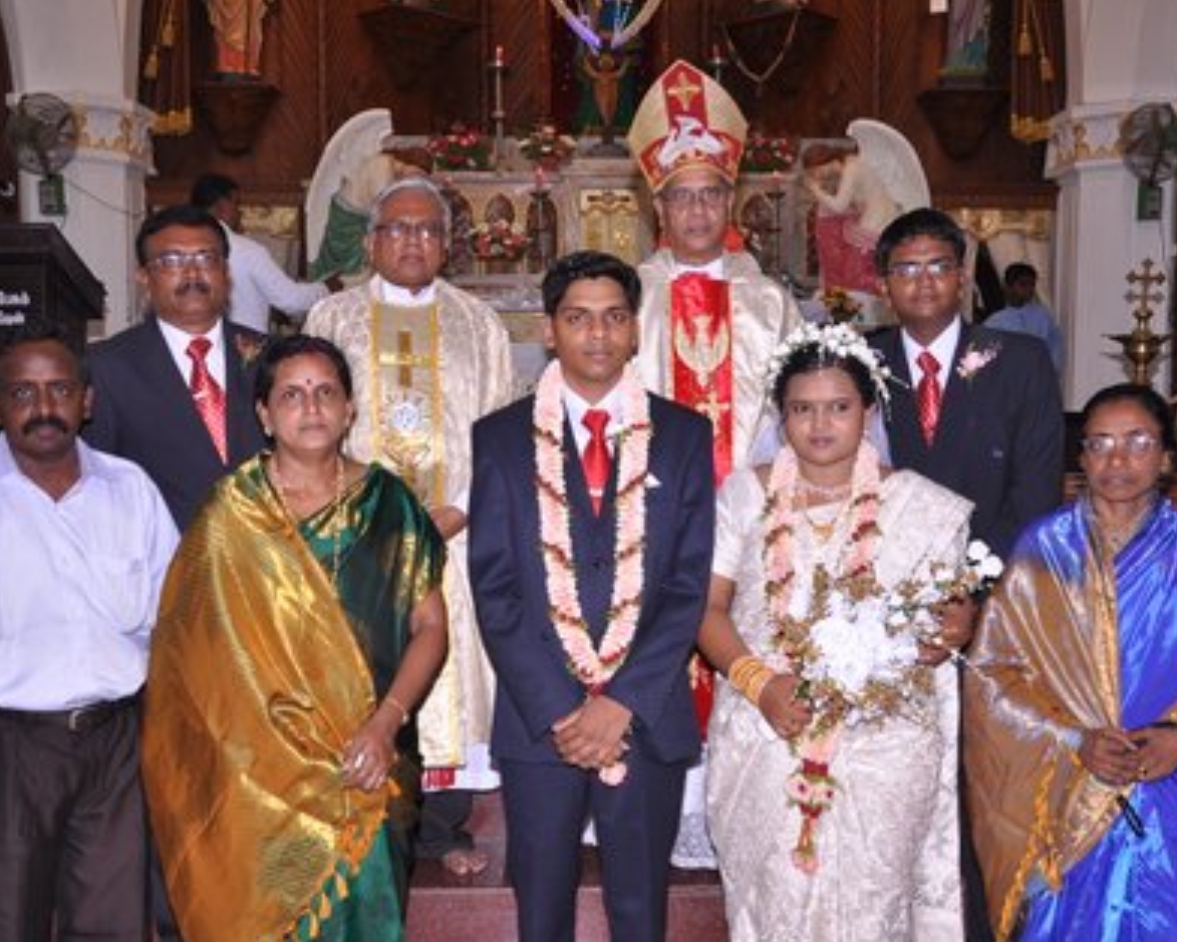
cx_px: 593
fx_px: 1324
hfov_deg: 47.9
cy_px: 474
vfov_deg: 39.2
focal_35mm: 38
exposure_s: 1/125
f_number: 5
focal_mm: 22
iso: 200
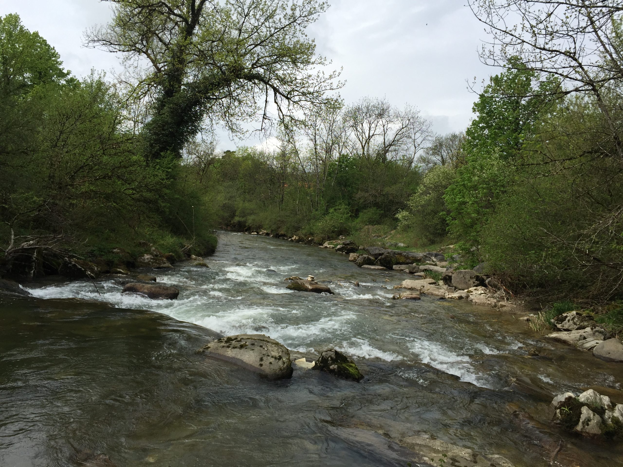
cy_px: 234
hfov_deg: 61.7
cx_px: 312
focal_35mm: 29
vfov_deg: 48.2
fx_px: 522
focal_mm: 4.15
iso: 32
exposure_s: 1/2326
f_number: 2.2
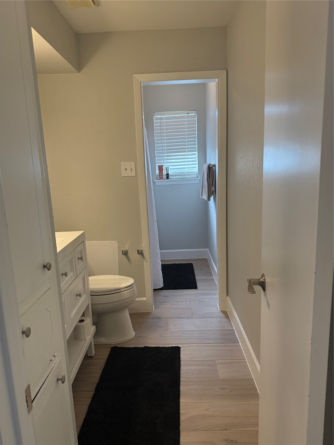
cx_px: 167
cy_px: 222
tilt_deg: -10.2
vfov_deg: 71.6
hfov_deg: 56.8
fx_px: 309
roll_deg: +1.6
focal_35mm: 24
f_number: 1.78
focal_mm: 6.76
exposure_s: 1/199
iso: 200
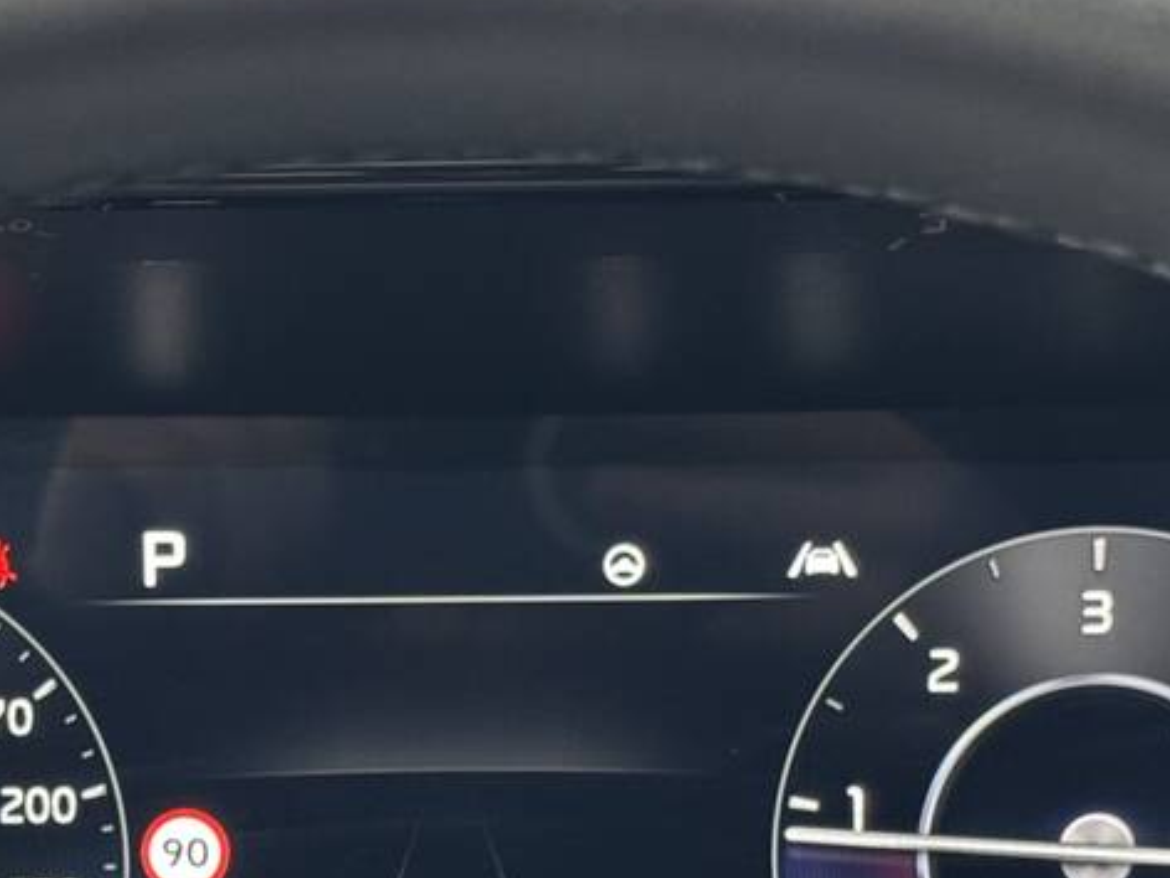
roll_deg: +0.0
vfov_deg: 12.0
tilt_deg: -25.8
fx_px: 4124
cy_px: 853
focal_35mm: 122
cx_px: 483
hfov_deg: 16.1
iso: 160
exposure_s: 1/50
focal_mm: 6.76
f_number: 1.78
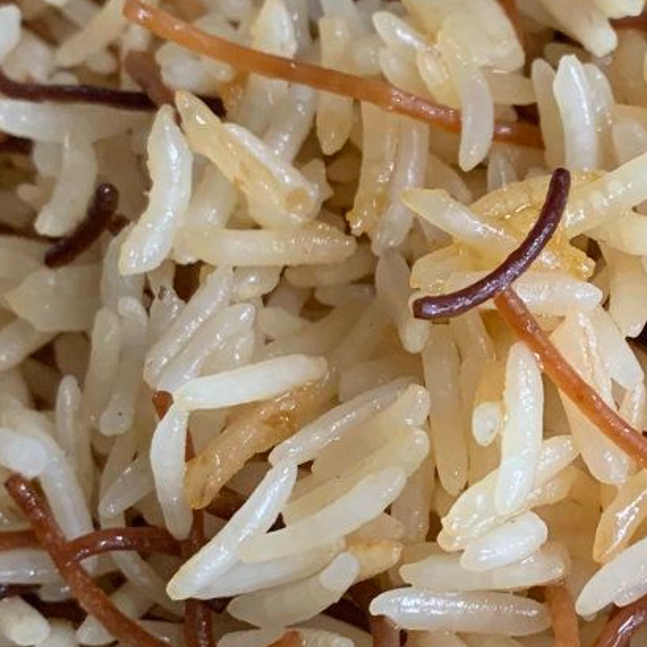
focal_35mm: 90
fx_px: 1903
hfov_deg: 18.7
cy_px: 435
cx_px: 658
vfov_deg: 19.2
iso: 100
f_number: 1.8
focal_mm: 4.2
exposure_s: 1/60
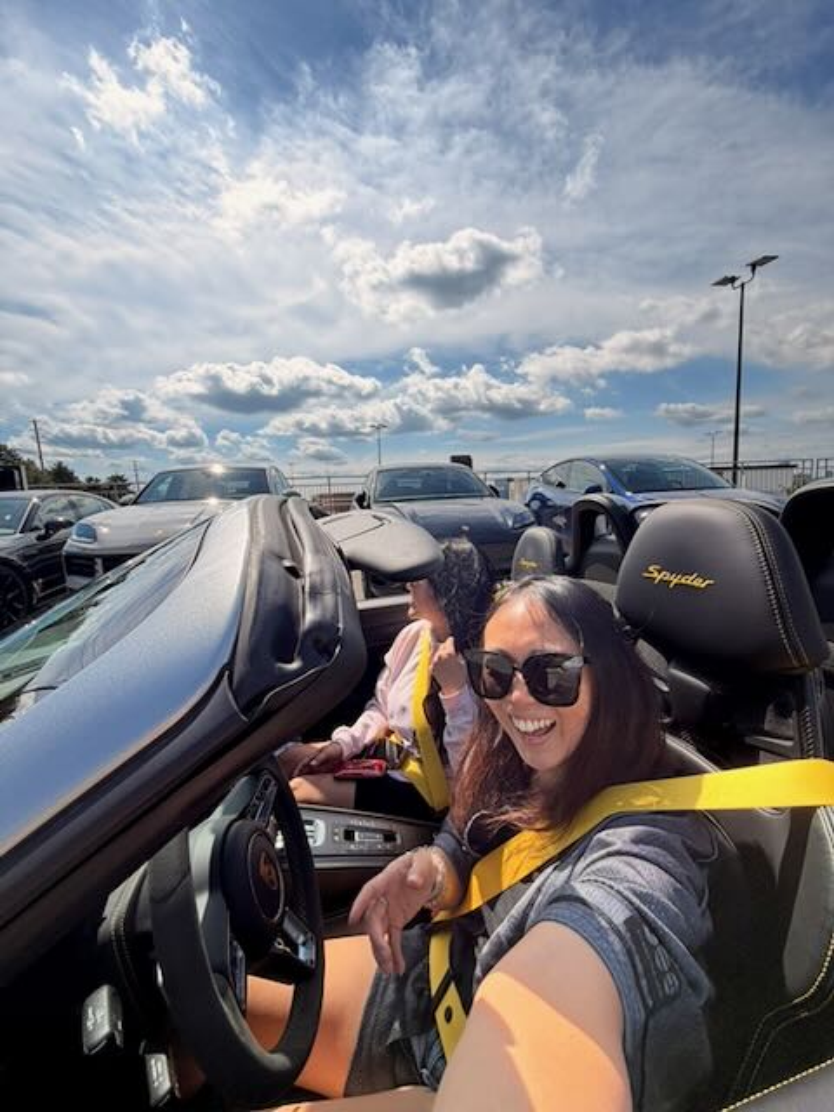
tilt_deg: -1.3
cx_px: 417
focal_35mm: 14
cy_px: 556
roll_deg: +1.2
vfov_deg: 102.1
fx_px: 450
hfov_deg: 85.7
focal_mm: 2.22
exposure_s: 1/789
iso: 25
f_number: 2.2
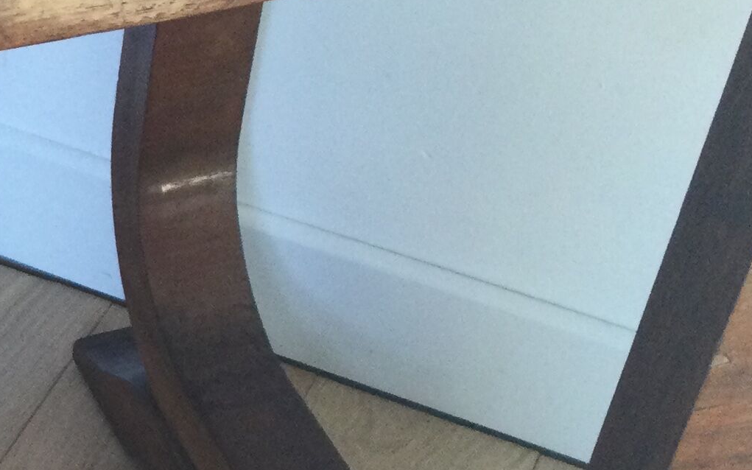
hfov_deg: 18.4
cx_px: -232
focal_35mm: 105
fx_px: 2152
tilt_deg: -47.7
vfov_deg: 12.3
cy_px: 505
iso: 50
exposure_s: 1/33
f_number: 2.4
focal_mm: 3.3
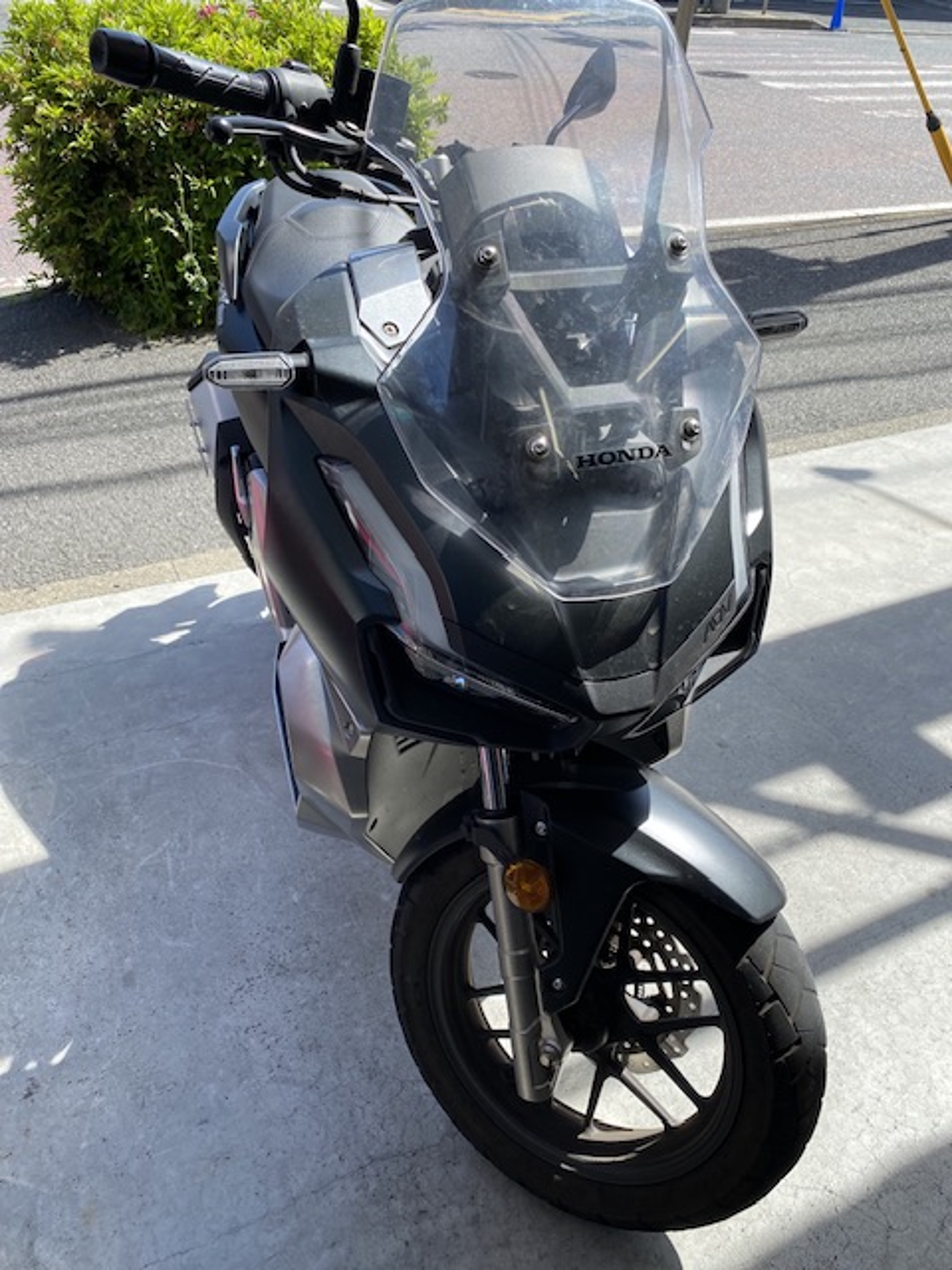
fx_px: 953
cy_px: 635
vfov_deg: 67.3
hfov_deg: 53.1
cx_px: 476
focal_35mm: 26
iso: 32
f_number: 1.8
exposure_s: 1/822
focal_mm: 4.25
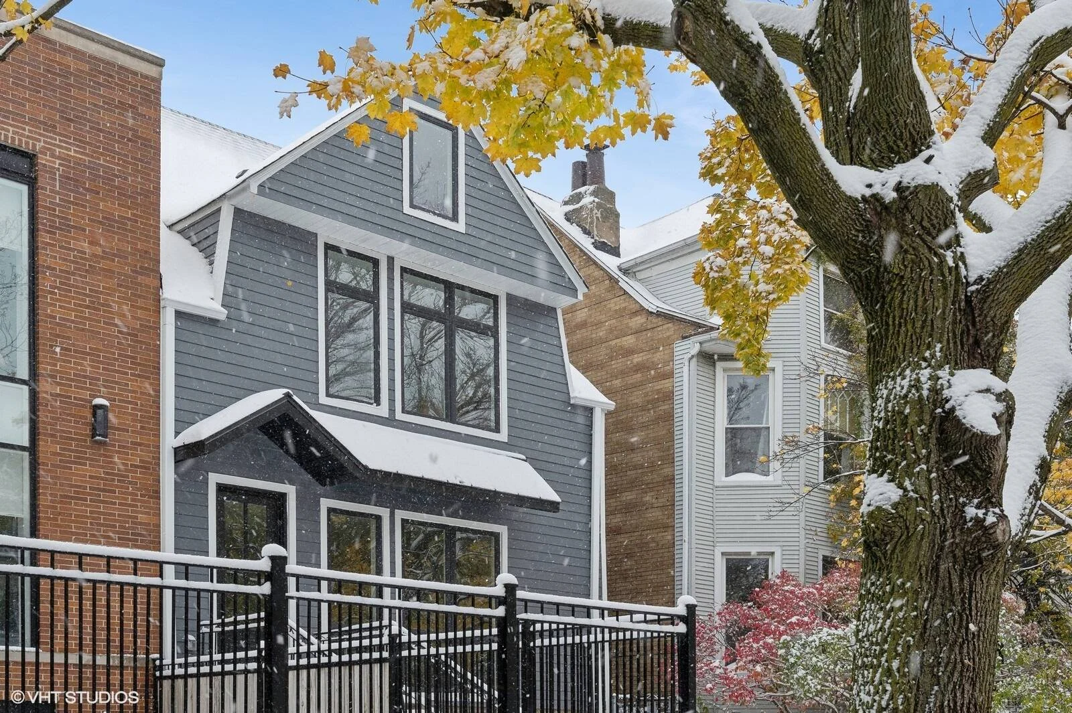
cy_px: 356
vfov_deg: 33.4
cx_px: 536
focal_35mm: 40
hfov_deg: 48.5
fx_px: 1190
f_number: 9.5
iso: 200
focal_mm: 27
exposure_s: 1/125
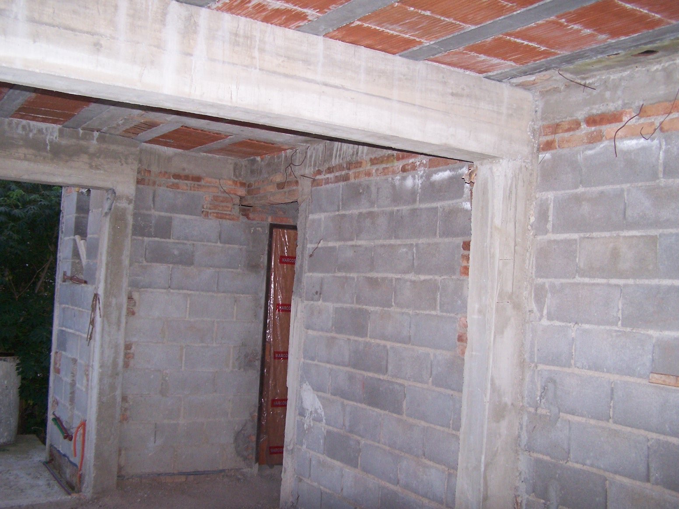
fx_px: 745
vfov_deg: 37.7
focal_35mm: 38
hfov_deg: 49.0
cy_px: 254
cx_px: 340
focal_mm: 6.3
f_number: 2.8
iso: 140
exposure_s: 1/60
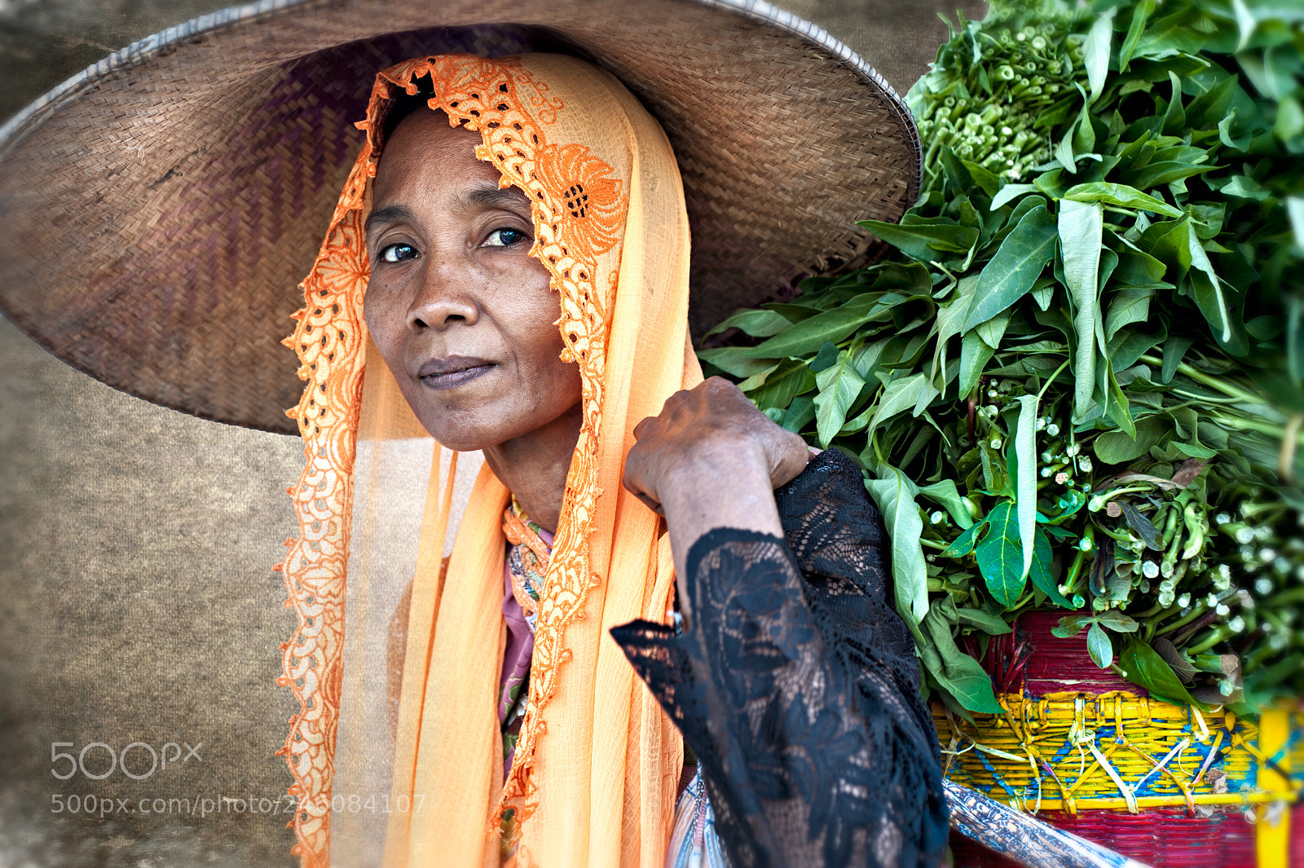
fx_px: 1810
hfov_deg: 39.6
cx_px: 652
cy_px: 434
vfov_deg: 27.0
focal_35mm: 50
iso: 200
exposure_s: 1/200
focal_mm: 50
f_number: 4
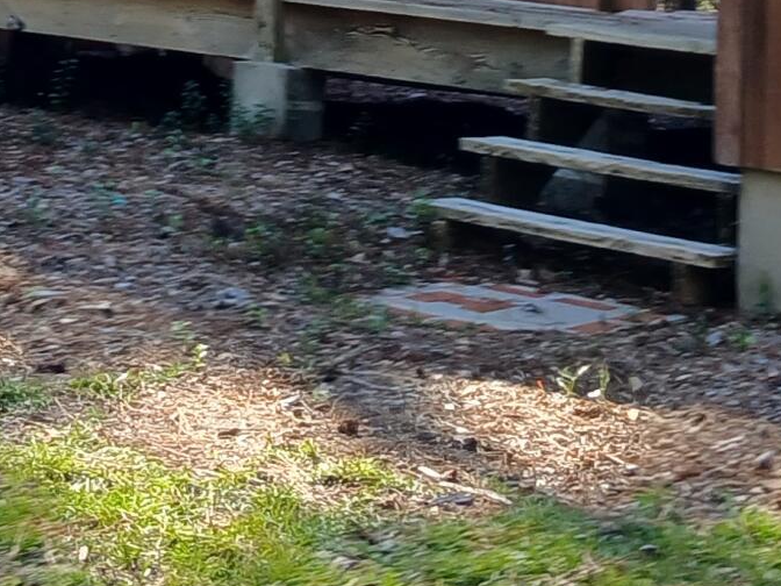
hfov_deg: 16.8
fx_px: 2617
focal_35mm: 116
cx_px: 122
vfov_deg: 11.4
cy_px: -641
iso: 32
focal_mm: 3.98
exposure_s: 1/120
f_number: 1.8
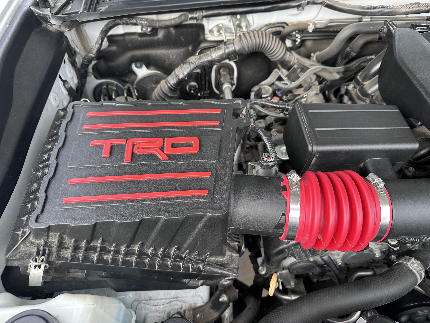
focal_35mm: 24
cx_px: 215
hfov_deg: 71.6
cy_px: 162
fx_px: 298
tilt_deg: -46.7
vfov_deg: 56.8
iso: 64
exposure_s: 1/131
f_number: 1.78
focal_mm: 6.86
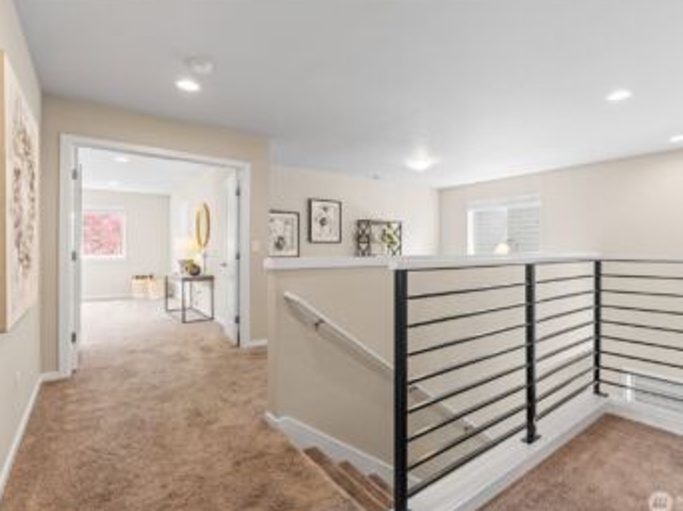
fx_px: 355
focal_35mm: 18
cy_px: 255
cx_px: 363
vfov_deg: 71.5
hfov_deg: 87.7
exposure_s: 1.3
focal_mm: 16
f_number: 8
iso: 100
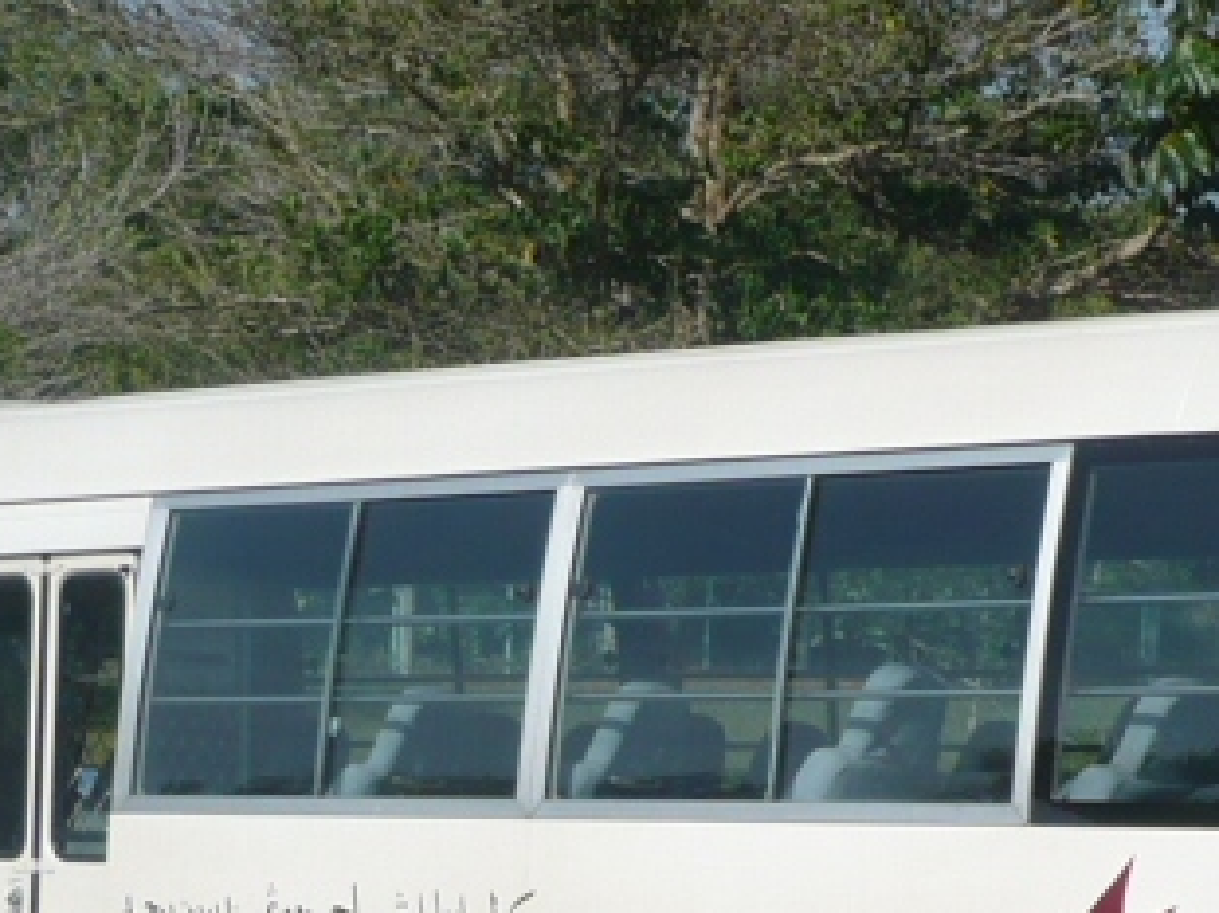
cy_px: 878
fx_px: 2534
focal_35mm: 72
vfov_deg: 19.9
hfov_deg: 27.0
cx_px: 639
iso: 100
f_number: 8
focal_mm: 5.8
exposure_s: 1/320
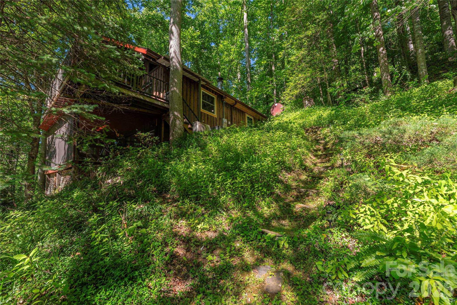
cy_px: 152
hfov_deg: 104.2
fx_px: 178
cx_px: 228
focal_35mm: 14
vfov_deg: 81.2
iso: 320
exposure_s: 1/800
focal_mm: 14
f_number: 8
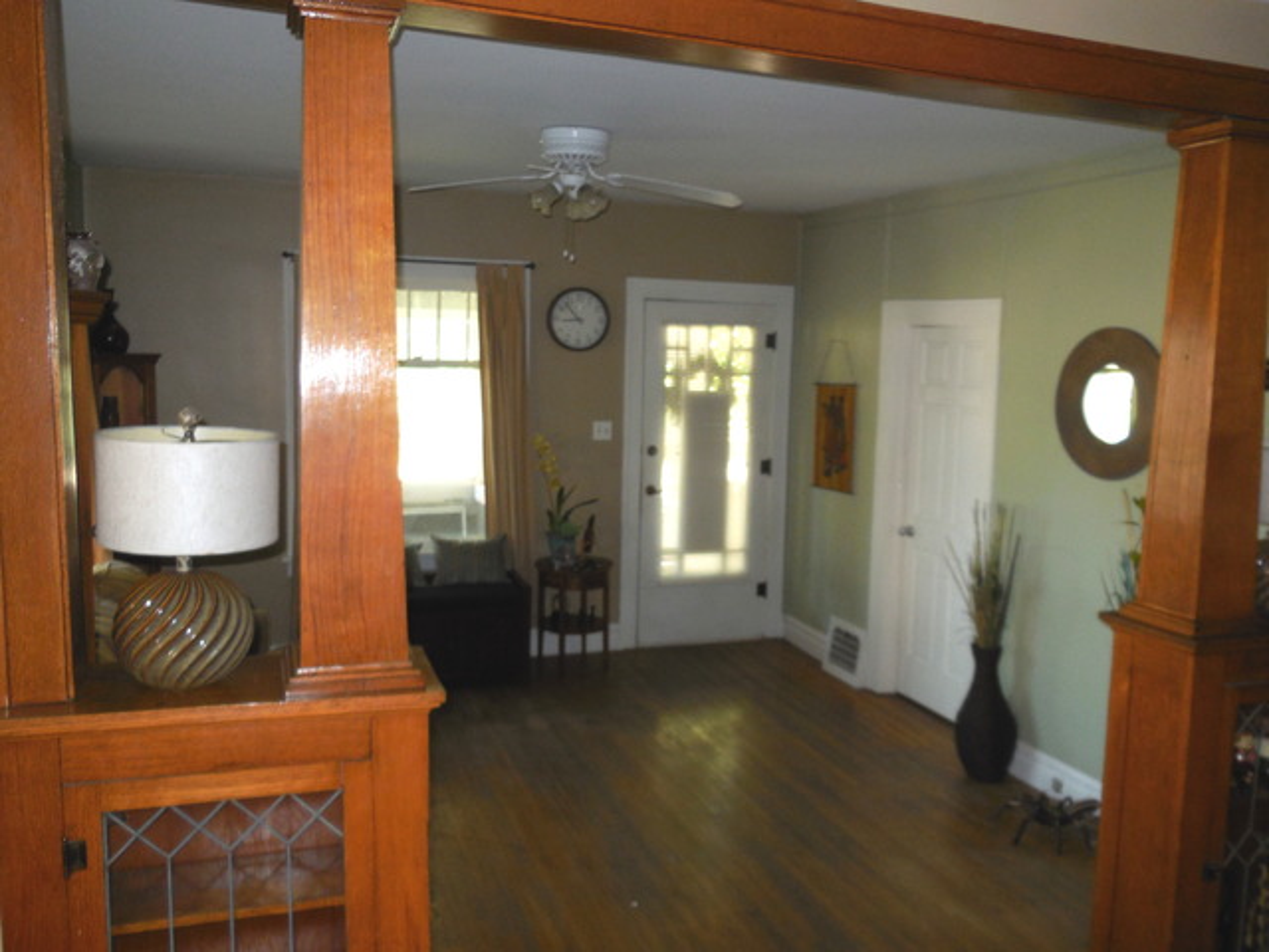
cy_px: 476
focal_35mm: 30
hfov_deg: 60.0
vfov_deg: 46.8
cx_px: 634
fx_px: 1100
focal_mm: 5.3
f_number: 3.2
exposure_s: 1/25
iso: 220
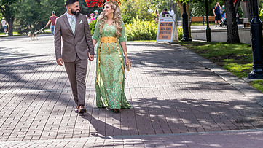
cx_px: 88
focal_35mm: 118
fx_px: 823
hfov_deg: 18.1
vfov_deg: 10.2
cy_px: 13
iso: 100
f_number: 4
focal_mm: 70
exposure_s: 1/250
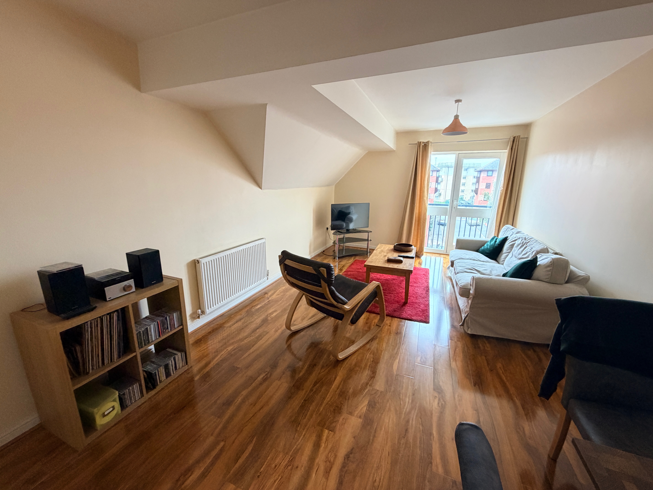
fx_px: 264
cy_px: 245
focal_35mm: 14
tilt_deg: -13.3
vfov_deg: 85.7
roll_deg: -1.0
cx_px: 326
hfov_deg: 102.1
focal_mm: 2.22
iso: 320
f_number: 2.2
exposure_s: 1/50
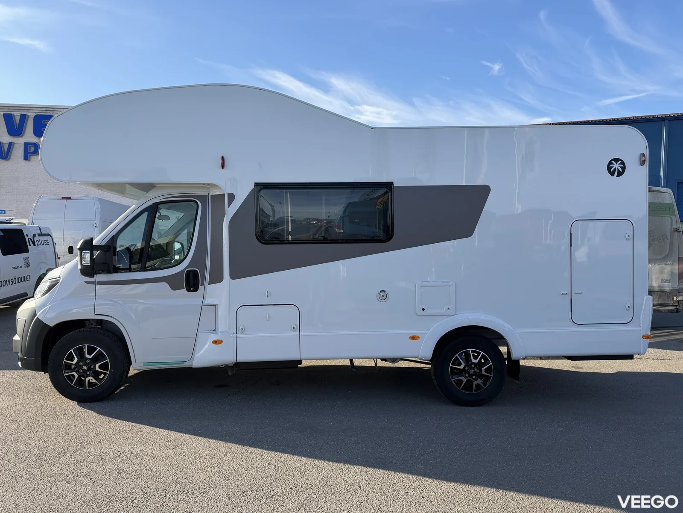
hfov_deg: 71.6
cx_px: 342
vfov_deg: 56.8
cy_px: 256
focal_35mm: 24
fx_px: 474
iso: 80
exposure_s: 1/2232
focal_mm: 6.76
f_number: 1.78
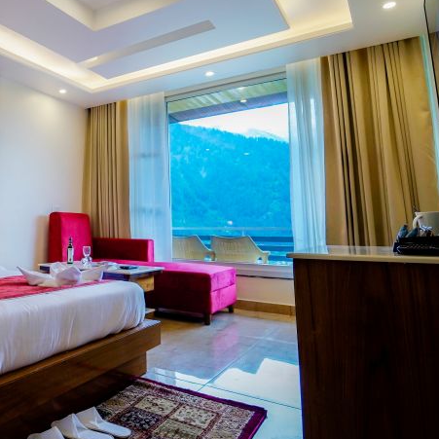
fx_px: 387
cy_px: 169
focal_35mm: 27
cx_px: 61
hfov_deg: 53.3
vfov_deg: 58.5
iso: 250
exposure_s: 1/160
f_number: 4.5
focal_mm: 14
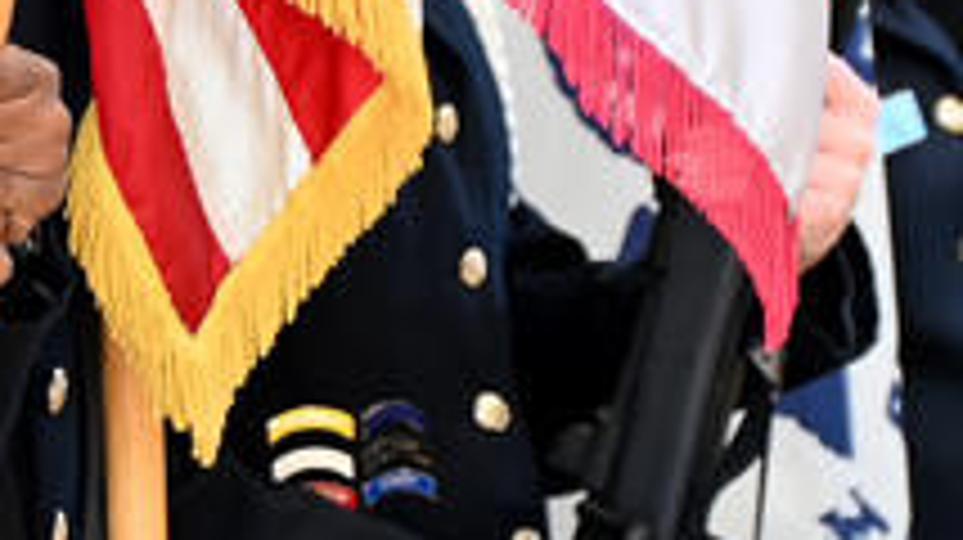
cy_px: 90
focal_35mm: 782
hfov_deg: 2.8
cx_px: -657
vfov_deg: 1.6
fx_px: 19953
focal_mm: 125
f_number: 2.8
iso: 640
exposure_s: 1/125
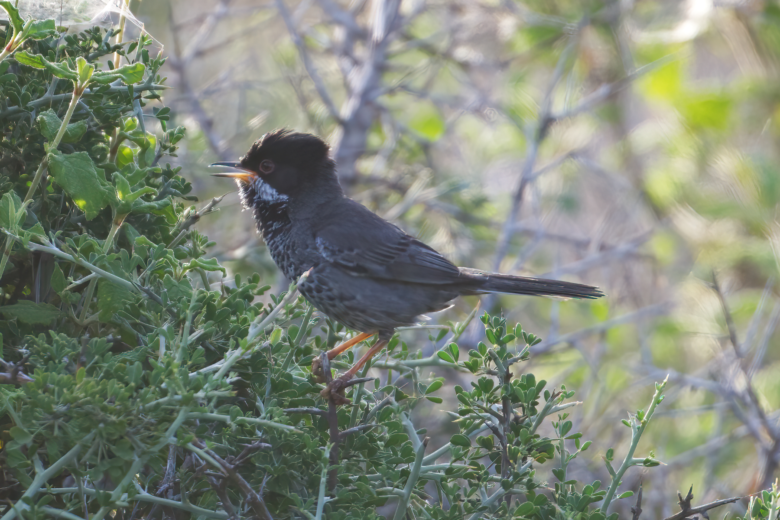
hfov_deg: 2.5
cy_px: 260
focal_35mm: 840
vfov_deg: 1.6
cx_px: 390
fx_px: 18199
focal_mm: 840
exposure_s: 1/500
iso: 1100
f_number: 9
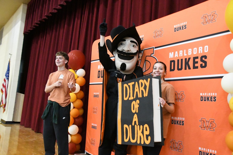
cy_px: 78
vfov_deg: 36.9
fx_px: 233
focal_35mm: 36
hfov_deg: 53.1
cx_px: 116
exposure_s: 1/640
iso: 22800
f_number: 5
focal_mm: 24
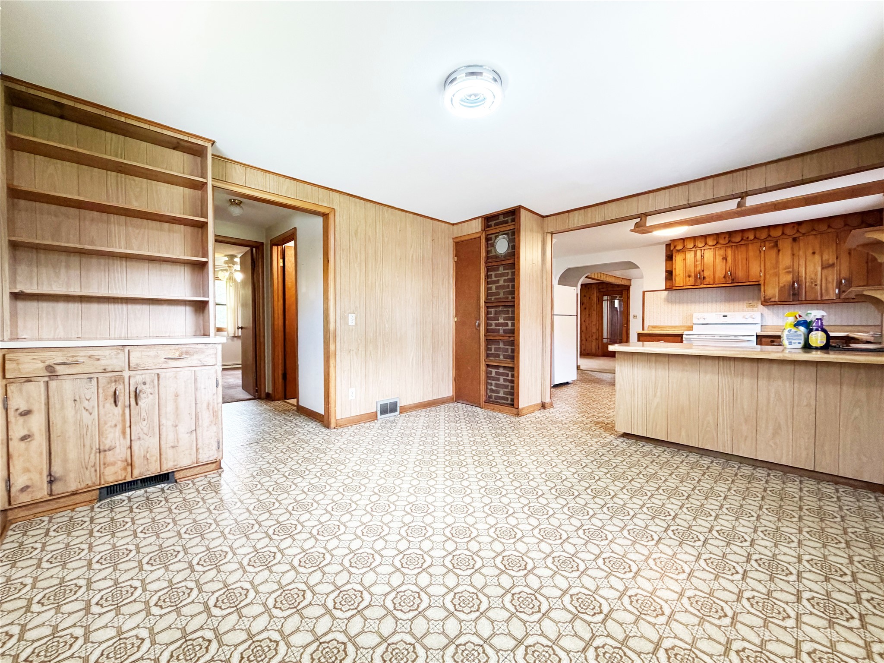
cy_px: 332
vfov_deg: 85.7
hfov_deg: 102.1
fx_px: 358
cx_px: 442
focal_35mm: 14
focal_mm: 2.22
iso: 320
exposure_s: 1/120
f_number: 2.2
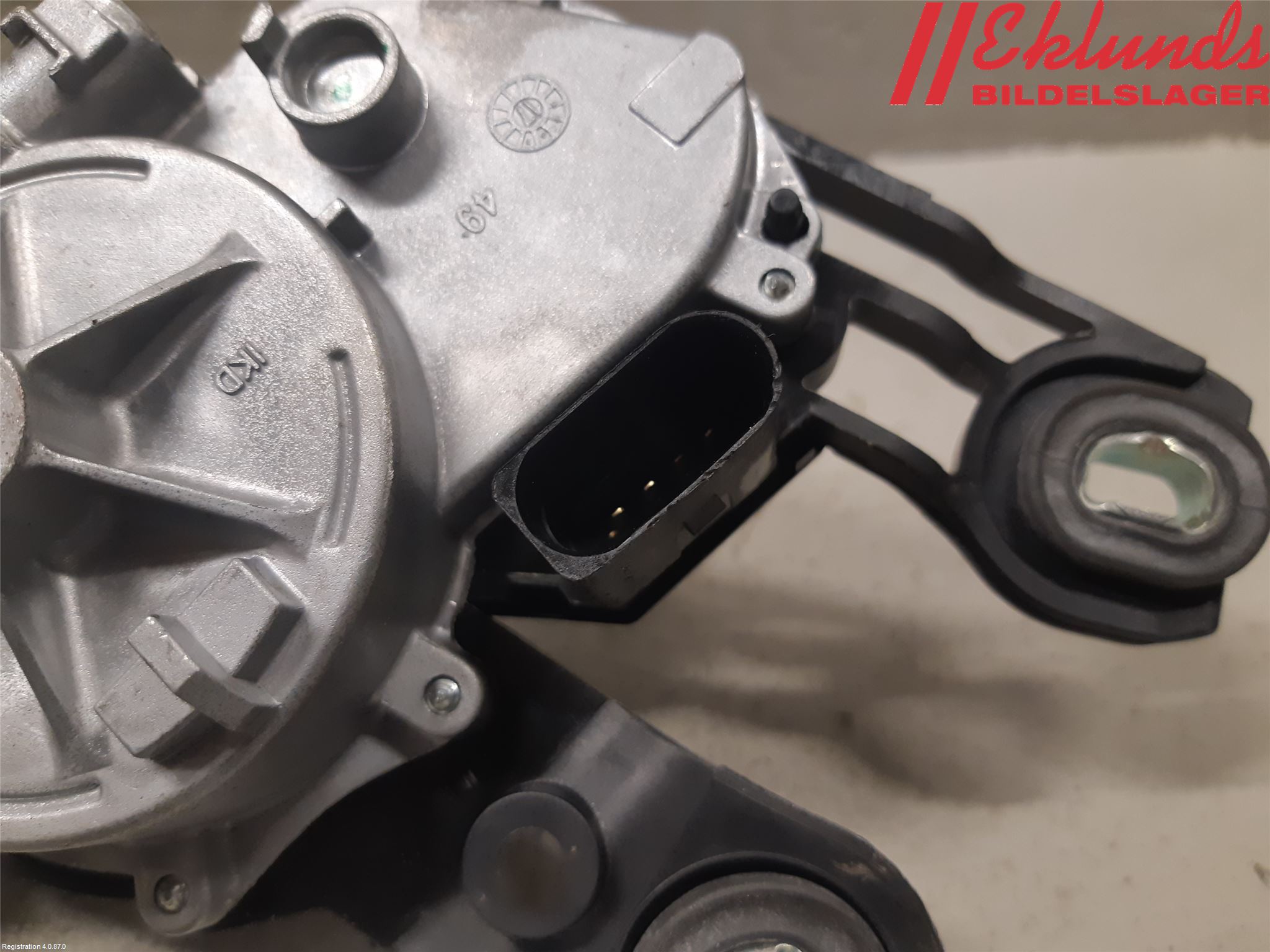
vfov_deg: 53.1
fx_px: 954
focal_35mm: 26
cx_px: 635
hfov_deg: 67.3
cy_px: 476
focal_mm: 3.93
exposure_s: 1/50
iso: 125
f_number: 1.7
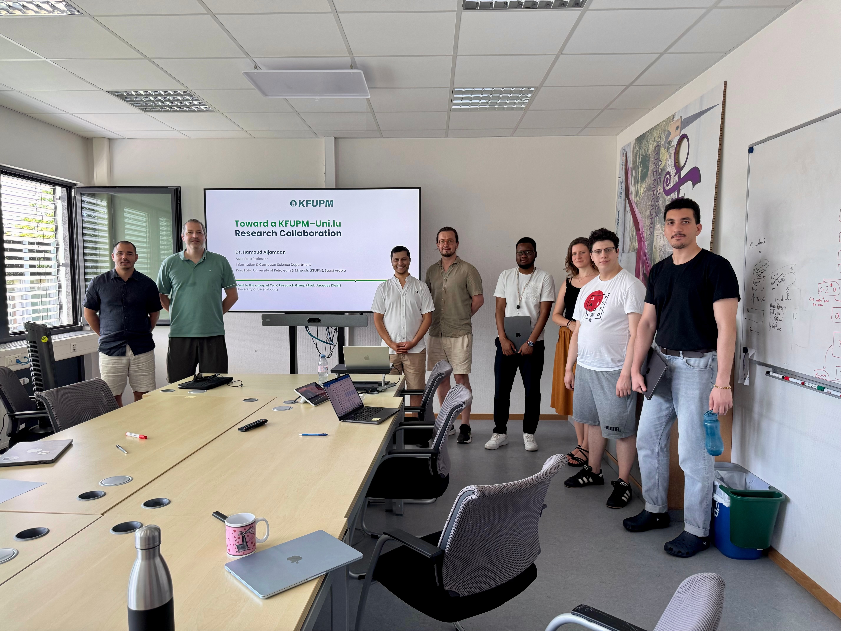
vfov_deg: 56.8
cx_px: 420
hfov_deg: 71.6
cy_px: 316
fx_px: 583
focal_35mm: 24
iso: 125
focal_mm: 6.76
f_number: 1.78
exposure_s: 1/120
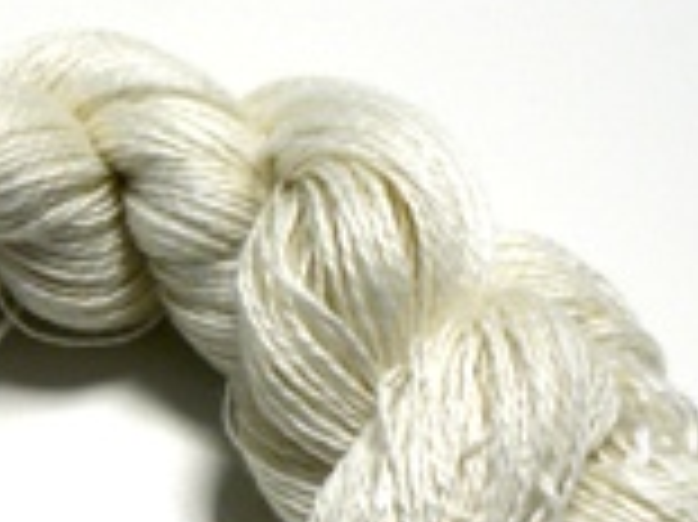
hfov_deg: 21.2
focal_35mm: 89
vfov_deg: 16.4
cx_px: -14
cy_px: 446
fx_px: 1793
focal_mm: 6
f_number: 2.8
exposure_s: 1/30
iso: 100
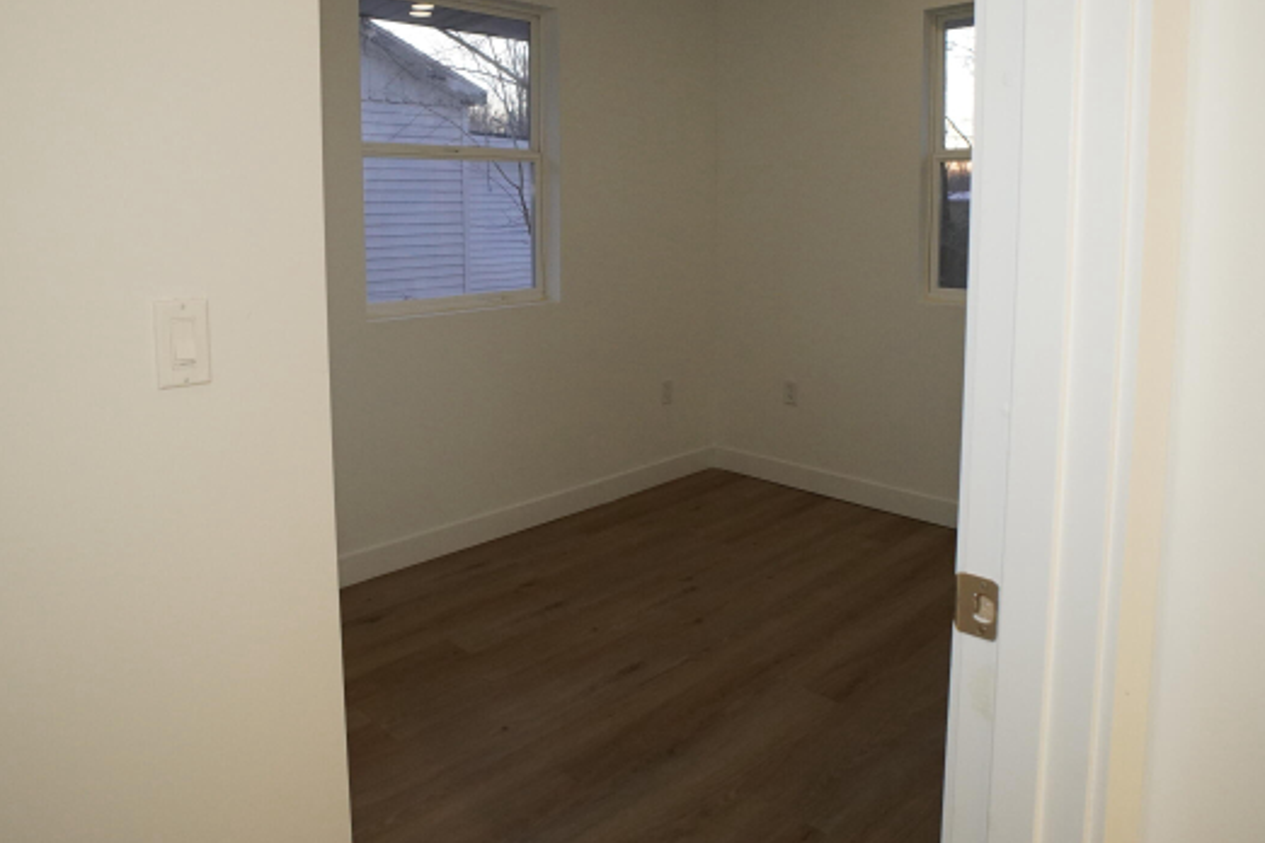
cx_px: 596
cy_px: 286
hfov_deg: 74.3
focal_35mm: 24
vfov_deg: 52.7
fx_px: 833
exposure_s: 1/160
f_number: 3.2
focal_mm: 11
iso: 1600
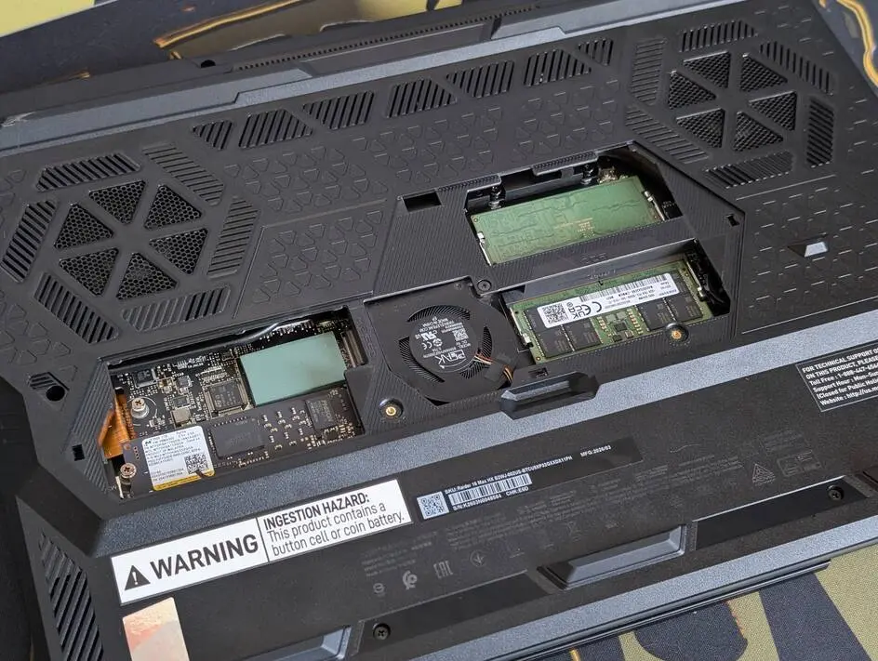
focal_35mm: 49
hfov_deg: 38.9
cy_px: 330
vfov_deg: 29.8
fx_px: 1245
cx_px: 439
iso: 65
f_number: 1.68
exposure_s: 1/31.5
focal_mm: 6.9
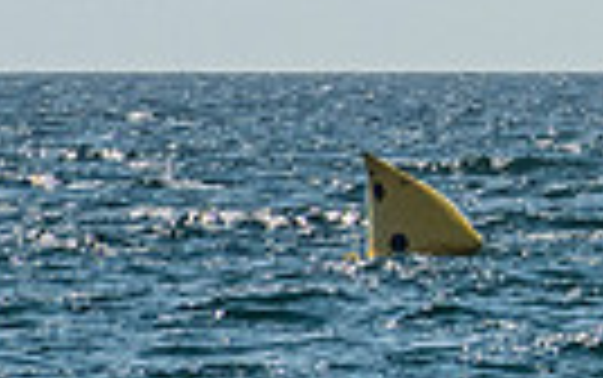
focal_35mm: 1497
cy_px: -407
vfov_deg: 0.9
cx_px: 1701
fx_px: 24622
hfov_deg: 1.4
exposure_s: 1/800
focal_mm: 200
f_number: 10
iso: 400
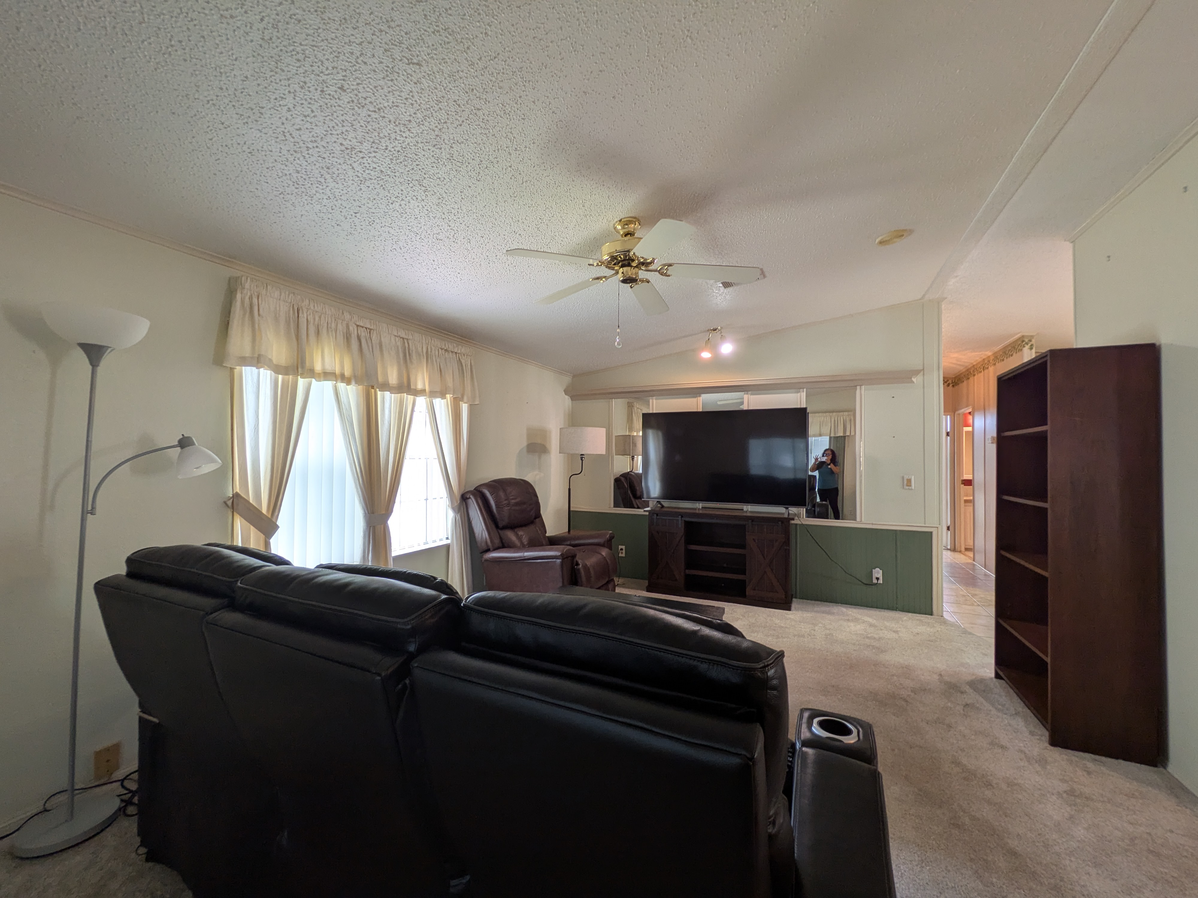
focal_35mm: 14
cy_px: 449
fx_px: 485
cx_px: 599
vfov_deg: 85.7
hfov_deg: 102.1
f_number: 2.2
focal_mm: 1.85
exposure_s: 1/40
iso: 65
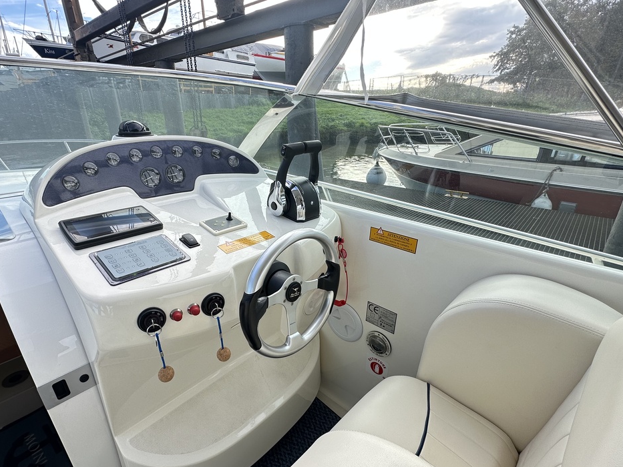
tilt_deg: -23.0
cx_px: 291
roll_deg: +1.9
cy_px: 246
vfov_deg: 71.6
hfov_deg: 87.6
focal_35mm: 18
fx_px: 324
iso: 40
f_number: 2.2
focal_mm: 2.22
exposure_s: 1/245
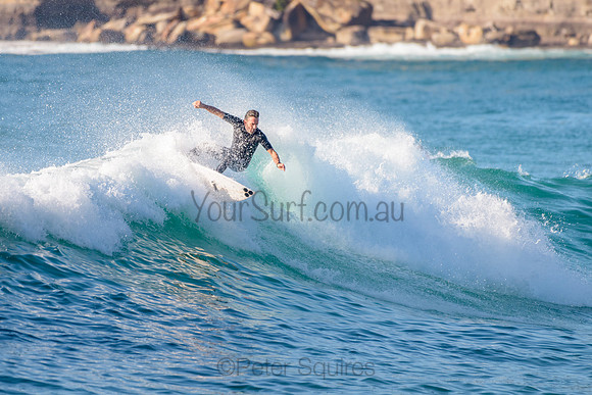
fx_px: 10070
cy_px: 177
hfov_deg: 3.4
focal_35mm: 612
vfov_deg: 2.2
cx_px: 257
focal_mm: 500
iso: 500
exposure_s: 1/2000
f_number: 5.6
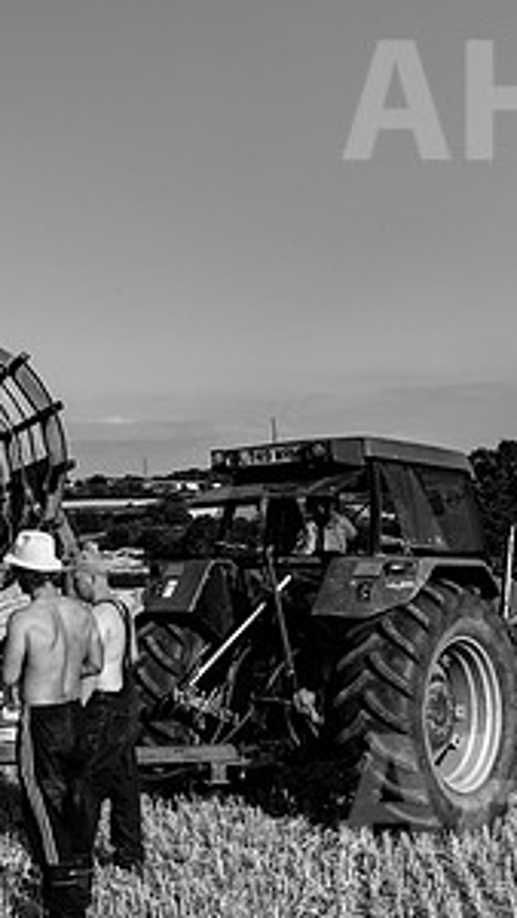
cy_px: 481
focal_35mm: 50
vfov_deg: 41.3
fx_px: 1217
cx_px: -86
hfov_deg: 22.3
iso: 64
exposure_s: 1/1600
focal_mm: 24
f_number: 5.6
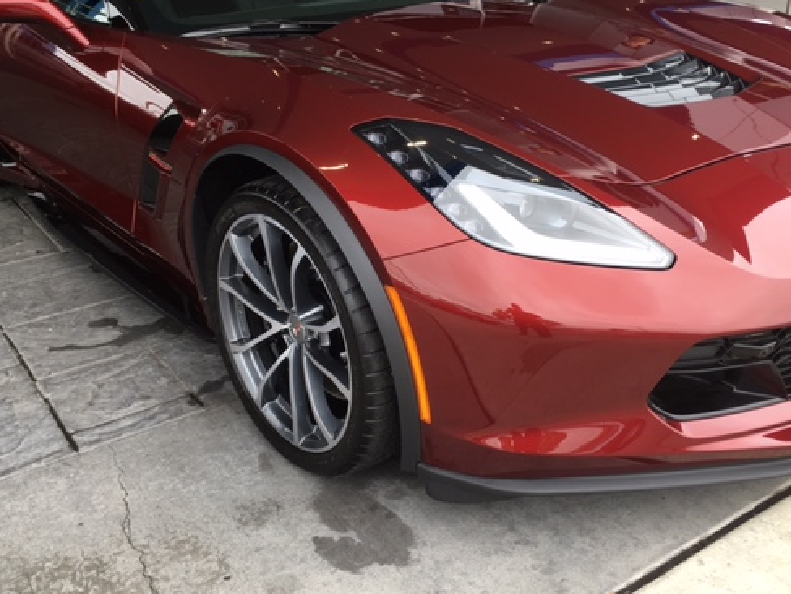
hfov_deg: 49.0
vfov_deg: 37.6
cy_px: 252
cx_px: 418
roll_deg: -0.3
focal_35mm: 38
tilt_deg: -20.2
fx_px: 868
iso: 25
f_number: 2.2
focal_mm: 4.15
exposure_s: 1/120
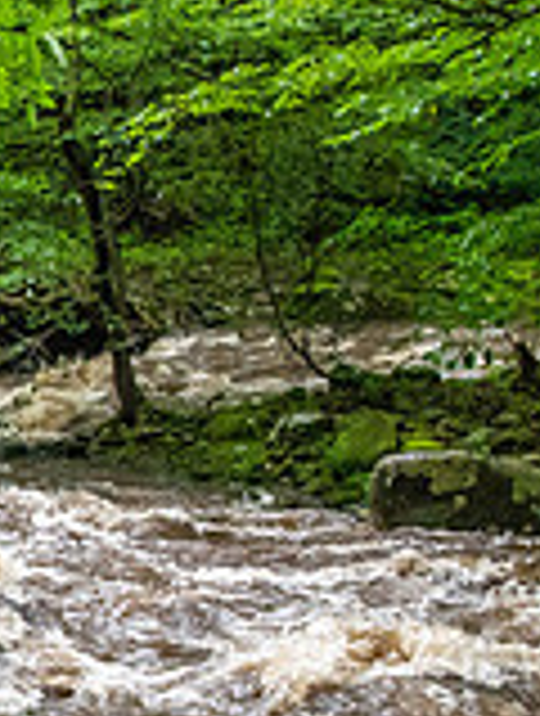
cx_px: -576
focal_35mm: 98
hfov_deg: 13.0
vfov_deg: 19.6
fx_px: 2030
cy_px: 660
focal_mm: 28
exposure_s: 1/160
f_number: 8
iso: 6400
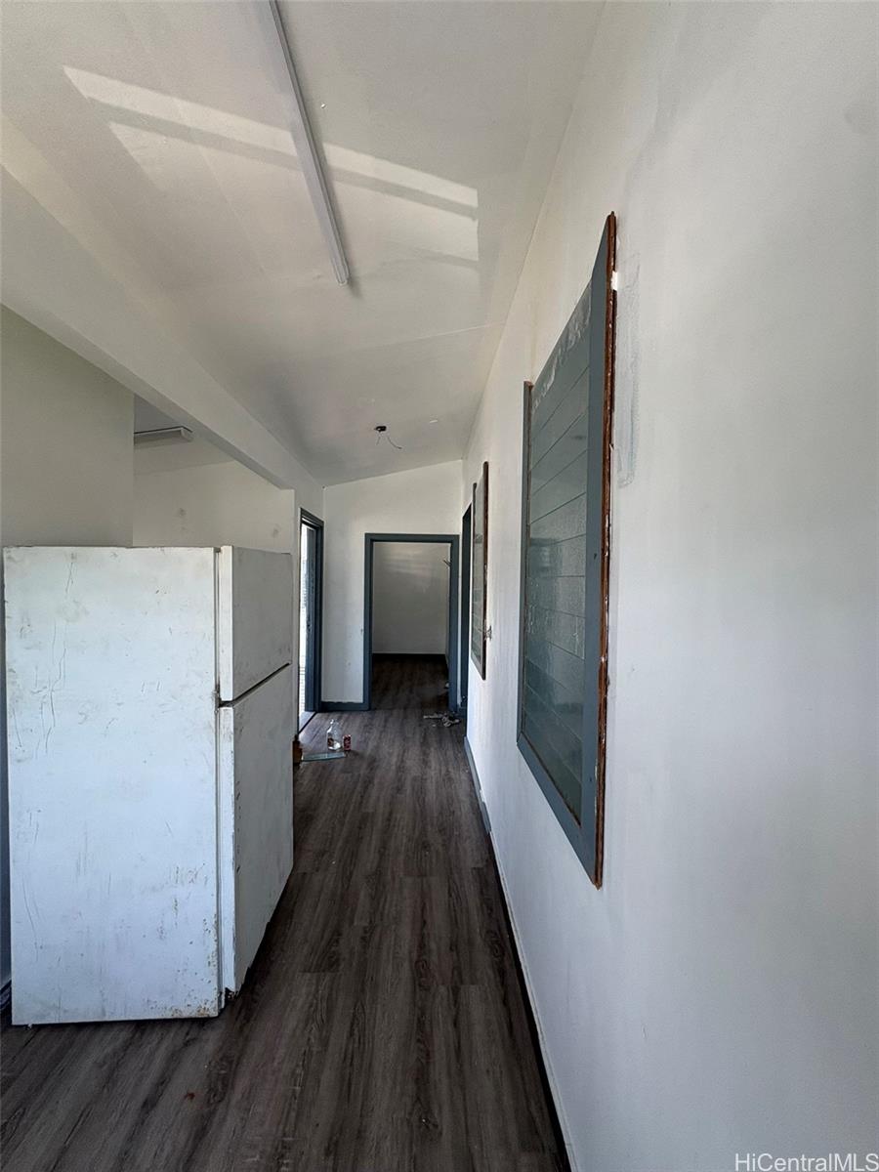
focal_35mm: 14
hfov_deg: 85.7
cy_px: 586
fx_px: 474
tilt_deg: +0.9
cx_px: 440
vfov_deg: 102.1
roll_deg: -1.9
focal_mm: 2.22
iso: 125
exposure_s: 1/99
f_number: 2.2
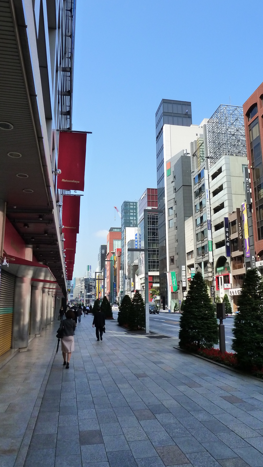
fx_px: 347
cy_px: 228
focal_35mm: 28
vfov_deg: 67.9
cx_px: 155
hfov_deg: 41.3
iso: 200
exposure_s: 1/400
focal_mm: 4.1
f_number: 4
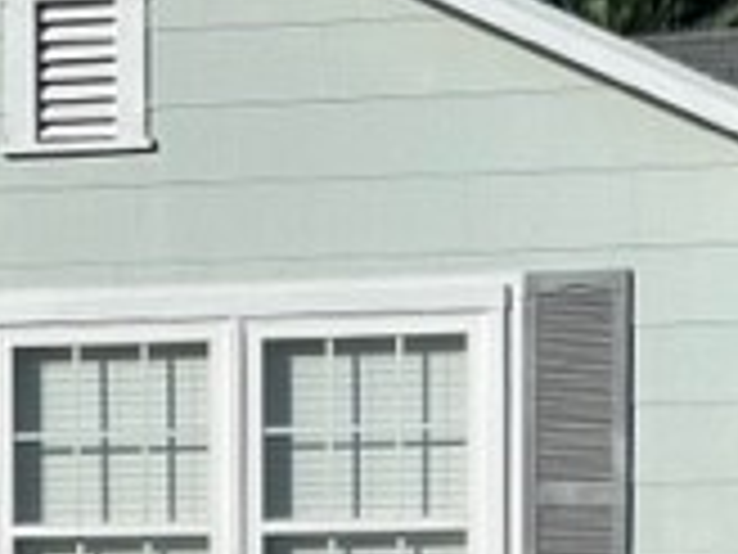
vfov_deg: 7.7
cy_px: 964
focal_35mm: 187
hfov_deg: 10.5
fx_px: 3987
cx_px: 135
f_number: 1.78
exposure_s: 1/9804
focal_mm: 6.86
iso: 64
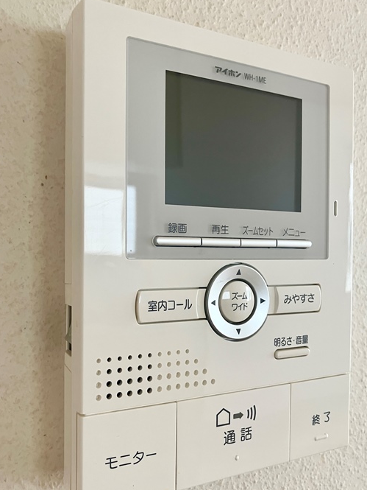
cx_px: 201
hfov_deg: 44.1
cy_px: 259
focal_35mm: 32
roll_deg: +0.6
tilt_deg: -0.8
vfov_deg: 56.8
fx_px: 452
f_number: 1.8
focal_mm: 3.99
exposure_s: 1/60
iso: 125
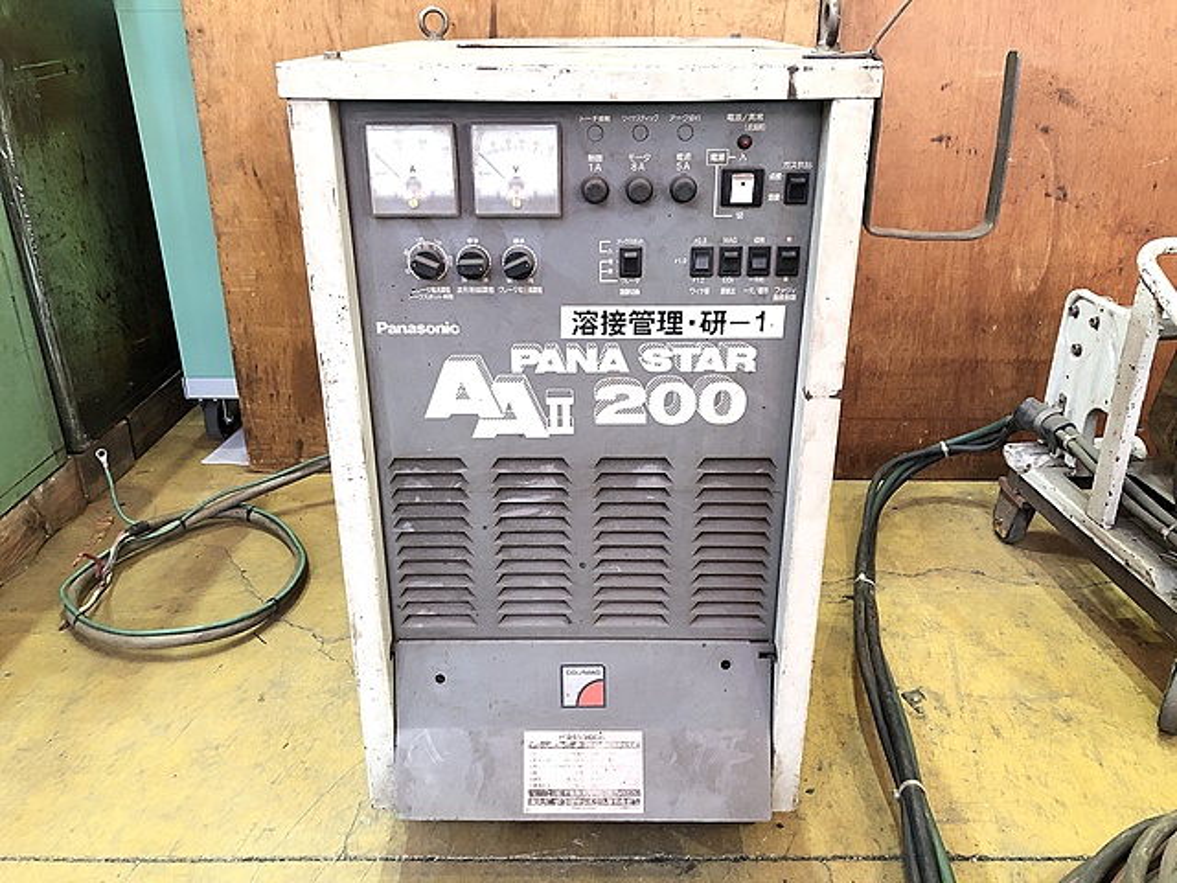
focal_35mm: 28
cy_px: 442
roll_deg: +0.8
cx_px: 588
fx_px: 952
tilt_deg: -25.4
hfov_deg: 63.4
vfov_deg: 49.7
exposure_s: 1/15
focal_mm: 3.99
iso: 80
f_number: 1.8
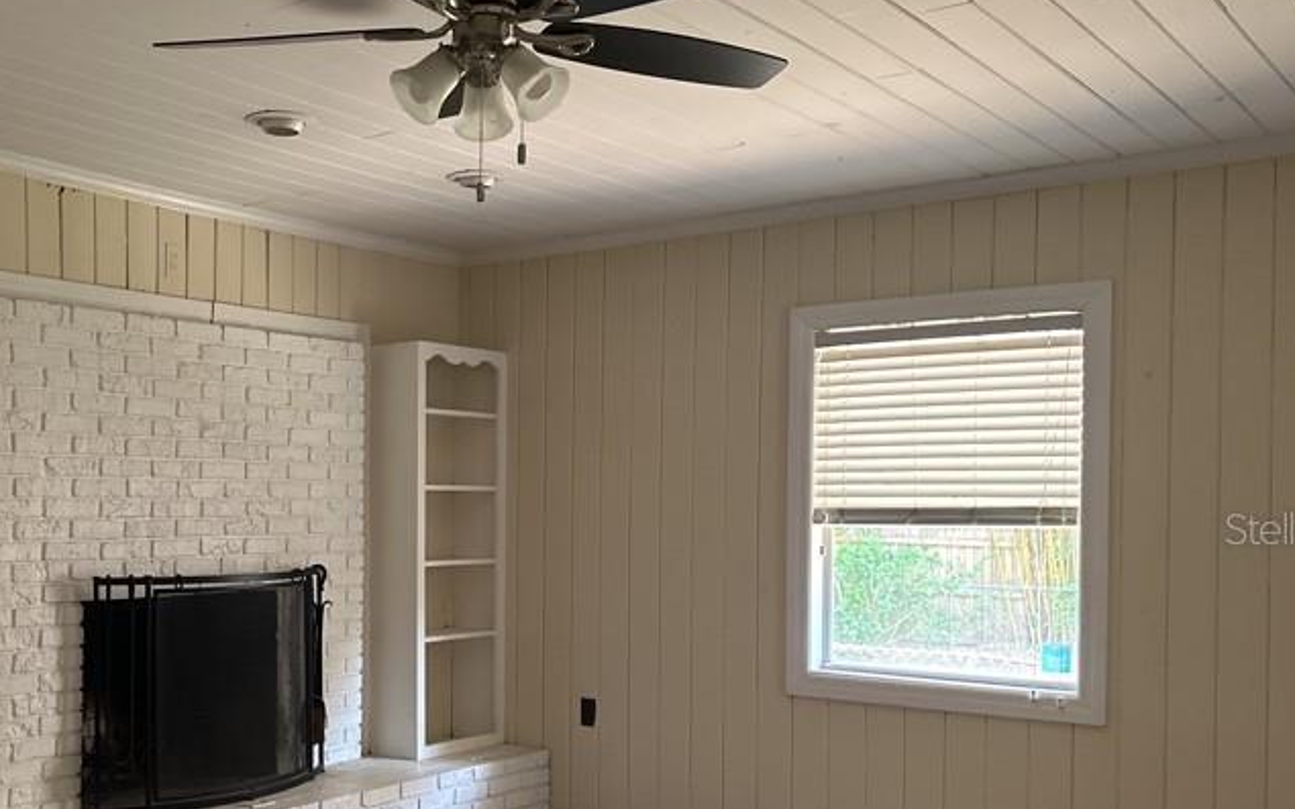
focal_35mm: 41
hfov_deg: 47.0
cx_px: 373
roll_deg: +0.0
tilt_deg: -1.8
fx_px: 1447
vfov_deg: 31.1
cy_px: 528
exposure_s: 1/60
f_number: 1.78
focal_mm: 6.86
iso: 800
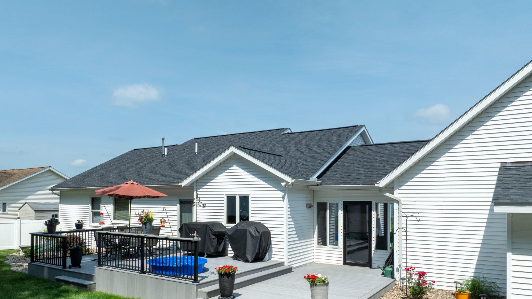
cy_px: 196
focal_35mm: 27
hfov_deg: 69.9
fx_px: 381
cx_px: 270
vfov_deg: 42.4
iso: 100
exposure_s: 1/240
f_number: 7.1
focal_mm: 12.29
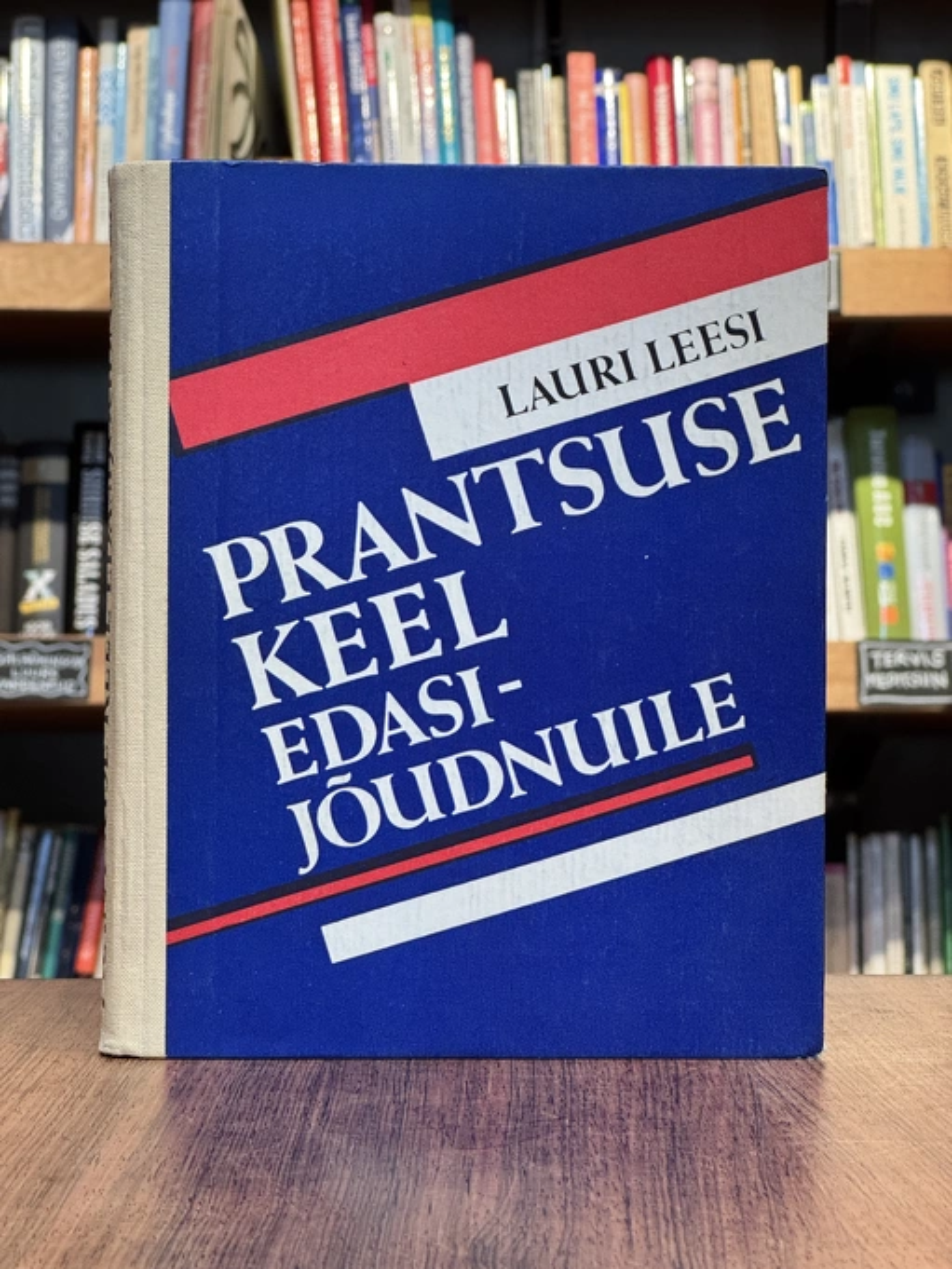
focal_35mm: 77
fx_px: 2823
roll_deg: -0.5
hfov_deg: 19.1
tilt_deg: -1.4
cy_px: 634
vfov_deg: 25.3
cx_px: 476
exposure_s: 1/60
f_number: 2.8
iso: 250
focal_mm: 9
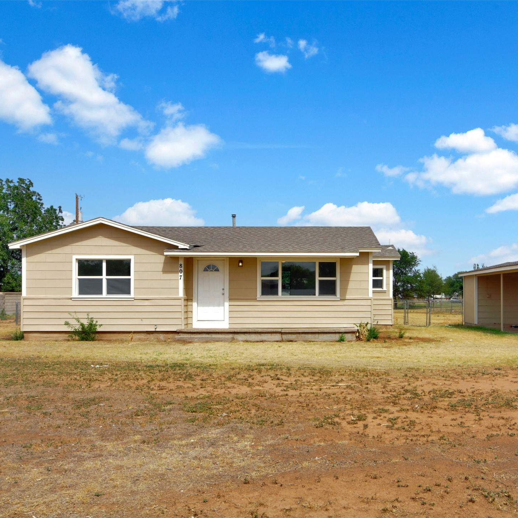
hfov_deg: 49.4
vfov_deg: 50.2
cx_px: 341
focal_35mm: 33
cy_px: 259
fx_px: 553
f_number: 16
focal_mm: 17
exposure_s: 1/60
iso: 200
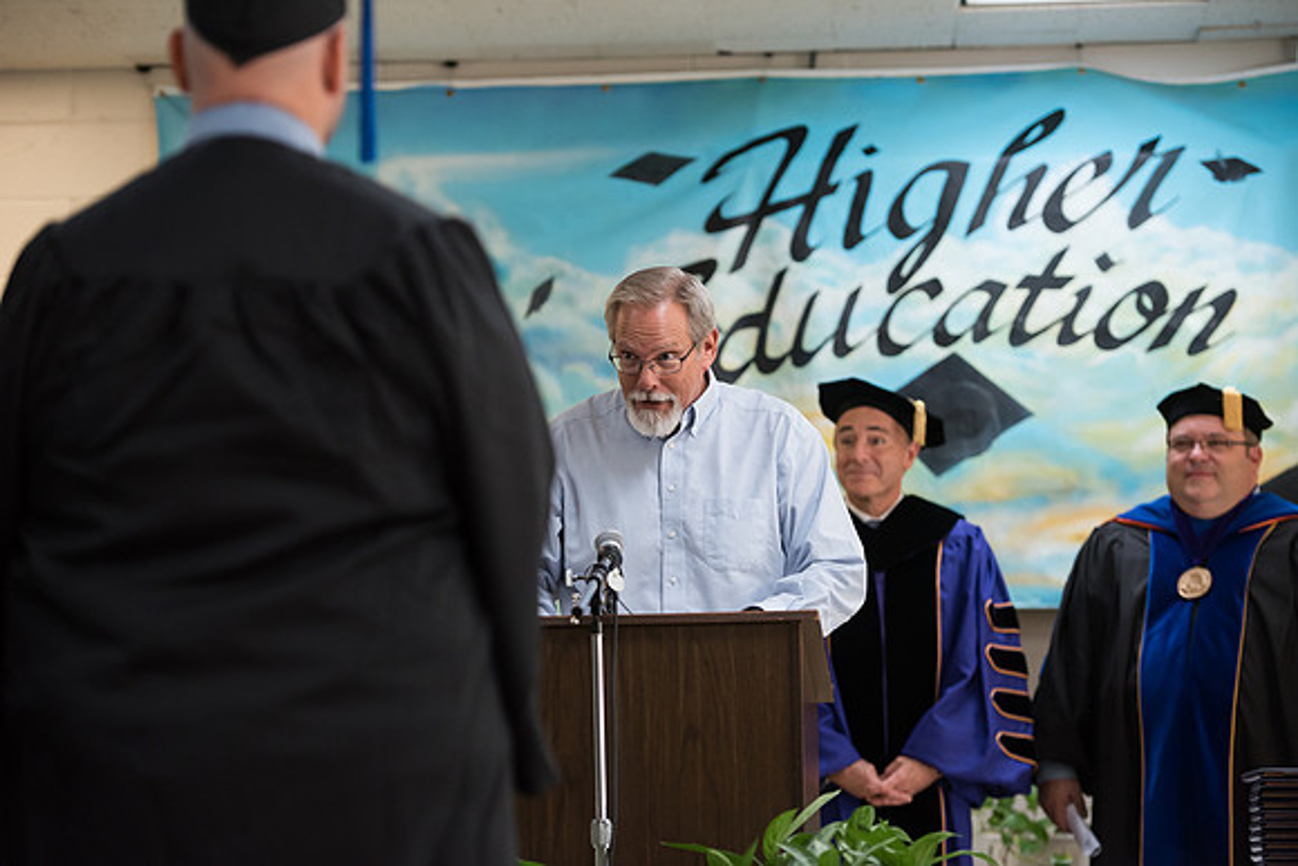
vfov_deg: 11.8
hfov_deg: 17.6
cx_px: 649
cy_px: 433
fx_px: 4183
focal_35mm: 116
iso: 2000
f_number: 3.2
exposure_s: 1/200
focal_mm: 116
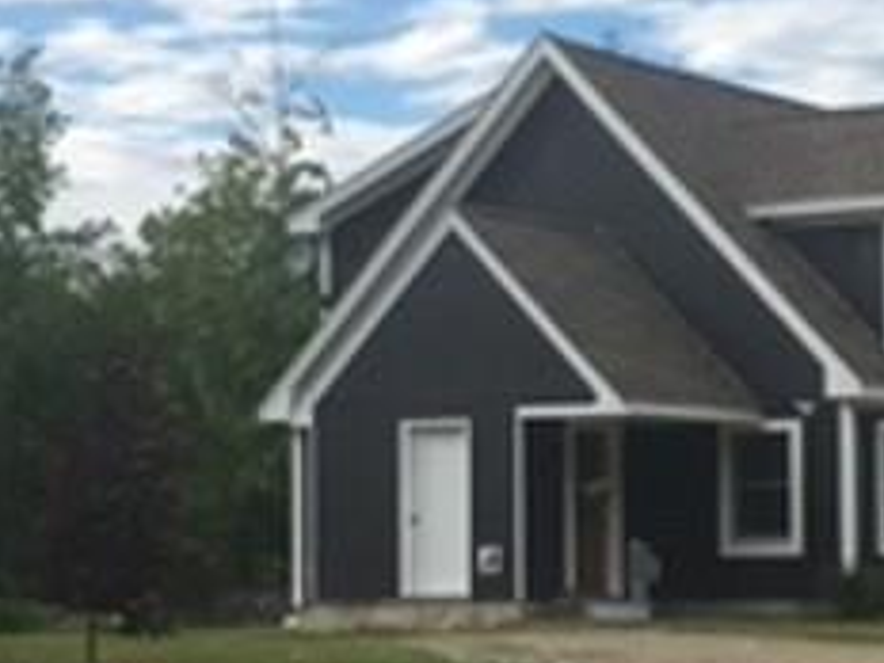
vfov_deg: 11.5
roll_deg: +0.1
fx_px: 3269
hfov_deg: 15.2
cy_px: 537
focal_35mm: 128
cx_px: 838
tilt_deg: +1.2
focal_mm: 4.15
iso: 25
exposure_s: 1/962
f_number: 2.2
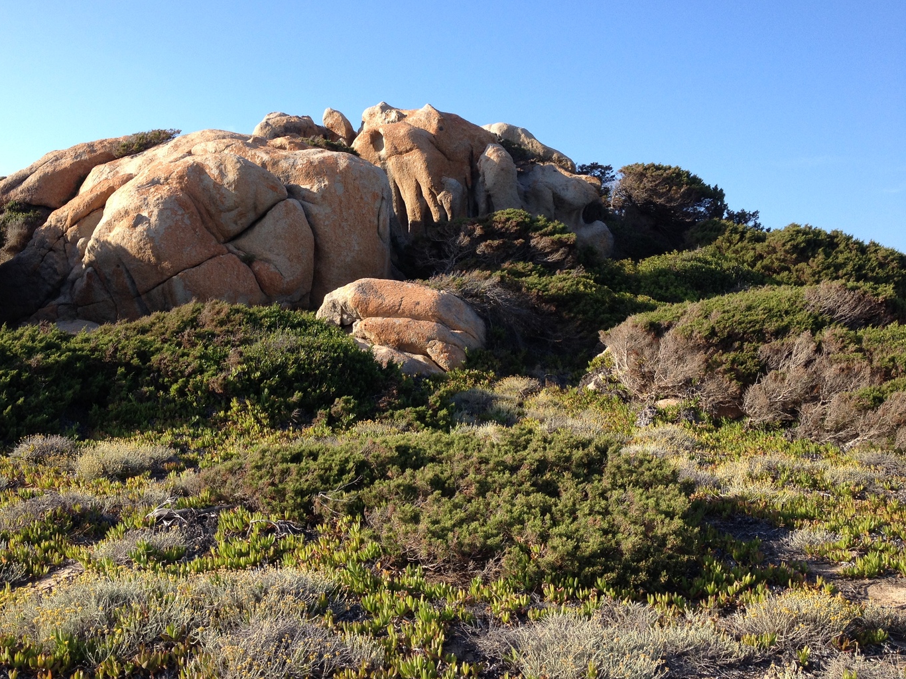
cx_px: 383
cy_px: 294
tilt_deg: +1.9
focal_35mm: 41
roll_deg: -2.0
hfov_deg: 45.6
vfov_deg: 35.1
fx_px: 1073
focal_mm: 4.28
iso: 50
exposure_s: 1/717
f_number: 2.4
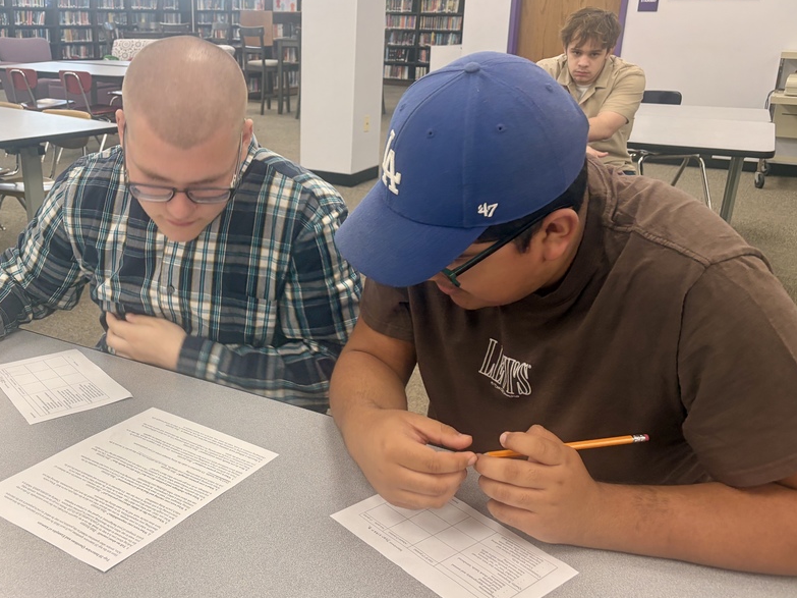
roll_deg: -0.6
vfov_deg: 41.8
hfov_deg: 53.4
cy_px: 281
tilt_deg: -19.3
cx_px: 301
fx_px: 783
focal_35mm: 34
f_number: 1.6
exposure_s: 1/60
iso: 64
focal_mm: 5.96
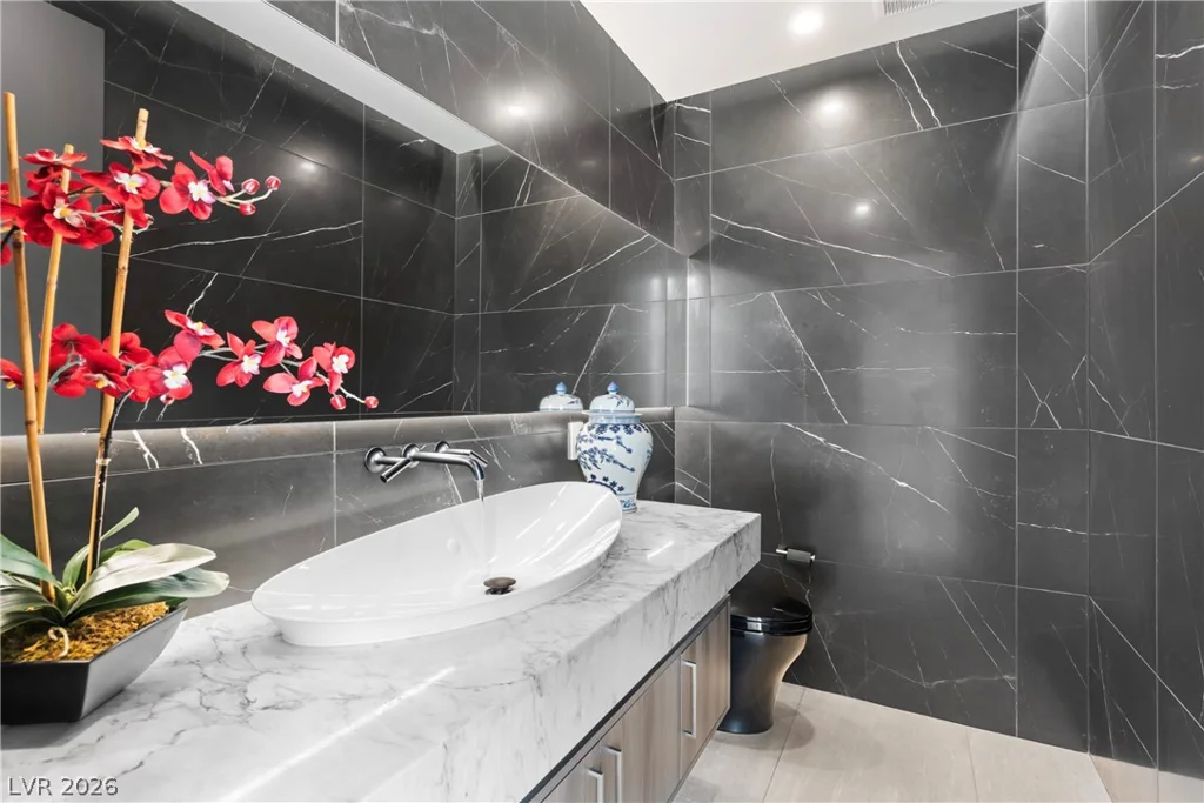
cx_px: 602
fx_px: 569
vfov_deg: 70.5
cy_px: 402
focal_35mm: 17
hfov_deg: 93.3
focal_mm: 17
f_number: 8
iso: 250
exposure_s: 1/2.5
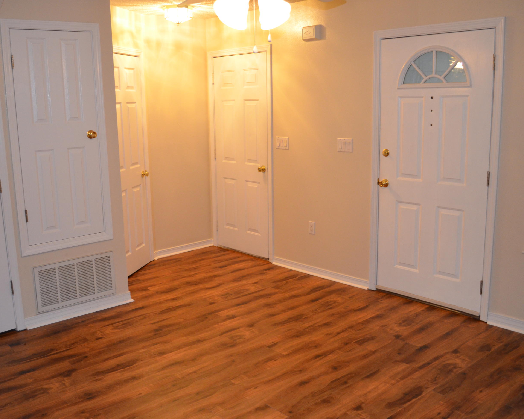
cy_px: 212
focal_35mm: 38
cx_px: 227
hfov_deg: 47.8
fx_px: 589
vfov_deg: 39.2
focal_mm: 22
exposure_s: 1/60
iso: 1100
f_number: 3.8
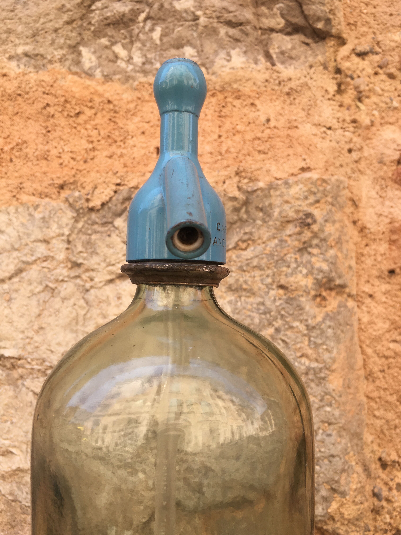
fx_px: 448
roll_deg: +0.1
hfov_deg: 48.2
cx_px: 200
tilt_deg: +7.2
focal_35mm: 29
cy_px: 268
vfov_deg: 61.7
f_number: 2.2
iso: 25
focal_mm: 4.15
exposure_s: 1/243
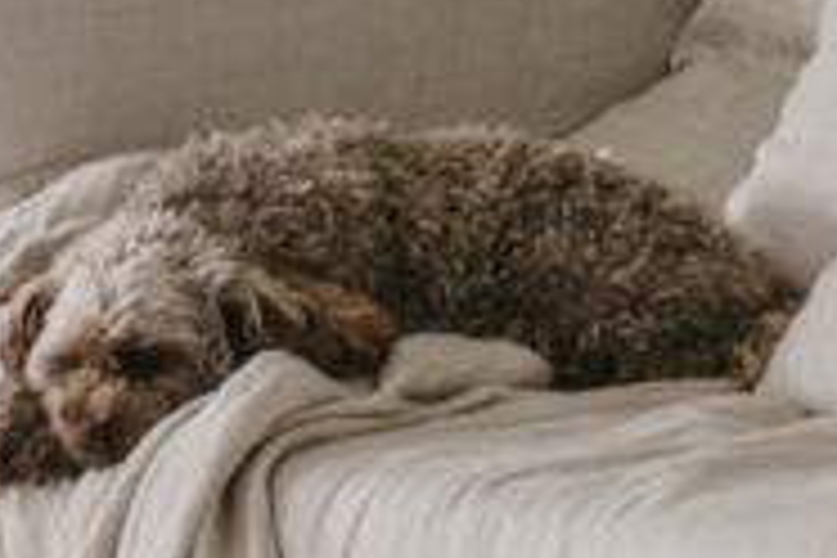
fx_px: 6579
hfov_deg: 7.2
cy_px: -801
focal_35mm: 283
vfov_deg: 4.7
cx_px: 940
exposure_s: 1/100
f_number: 3.2
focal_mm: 50
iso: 1000
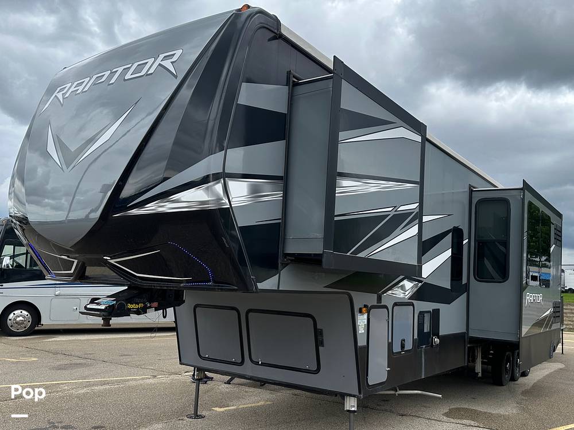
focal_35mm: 24
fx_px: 398
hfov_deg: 71.6
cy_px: 215
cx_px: 287
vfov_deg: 56.8
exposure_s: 1/1241
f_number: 1.78
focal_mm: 6.86
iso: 80
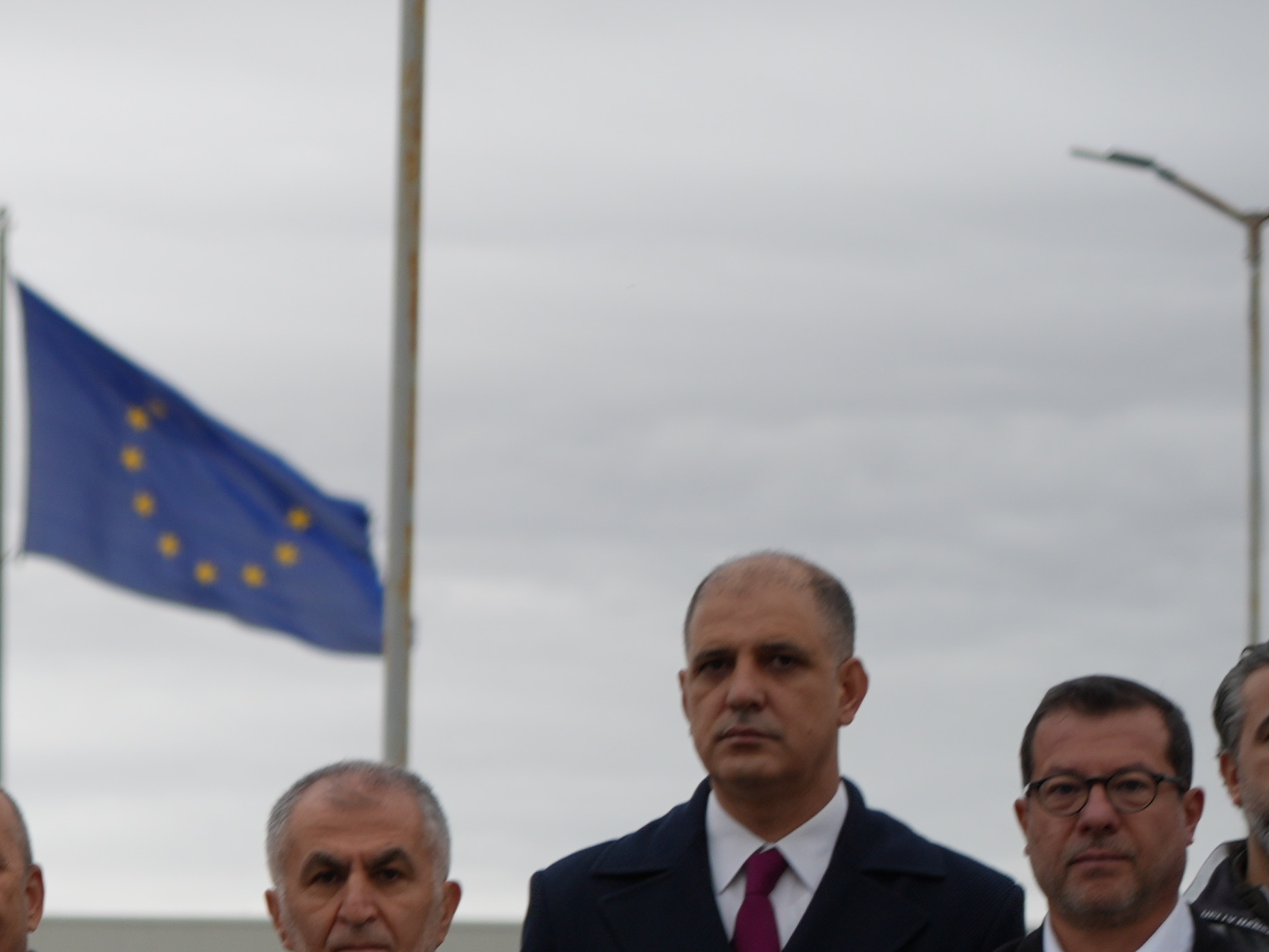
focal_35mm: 221
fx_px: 8102
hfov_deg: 8.7
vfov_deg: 6.6
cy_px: 1424
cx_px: -748
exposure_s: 1/160
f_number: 4
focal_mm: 61
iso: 125
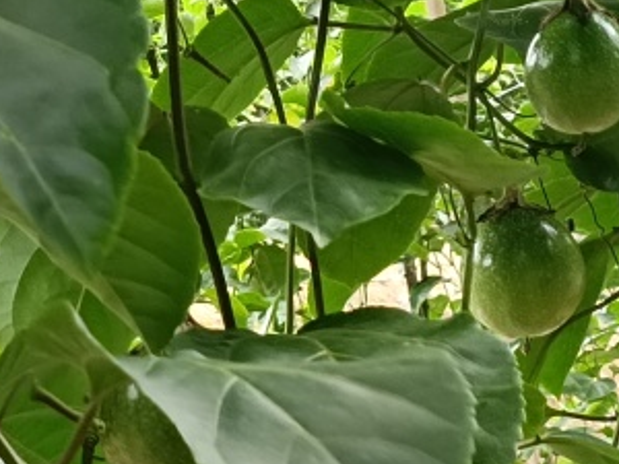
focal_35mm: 136
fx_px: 2432
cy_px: 301
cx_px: 2
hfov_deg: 14.3
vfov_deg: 10.9
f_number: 1.8
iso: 447
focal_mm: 4.05
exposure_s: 1/50
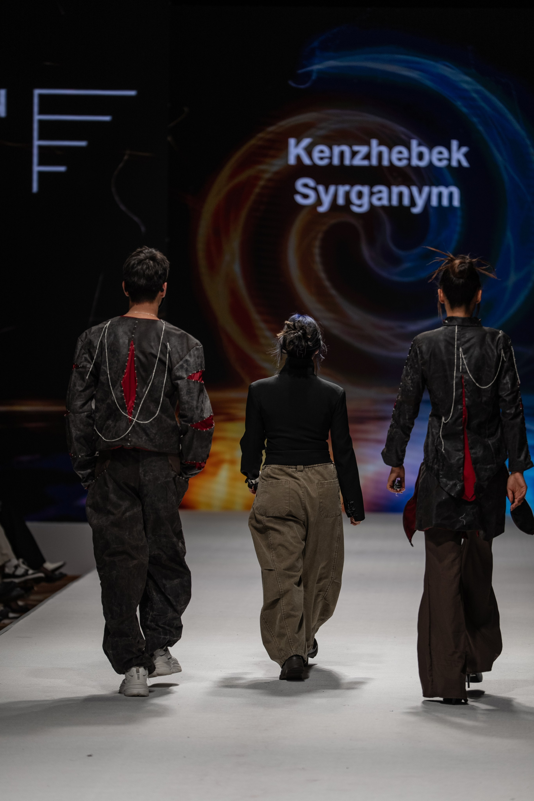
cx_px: 267
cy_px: 400
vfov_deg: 11.6
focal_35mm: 177
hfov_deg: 7.7
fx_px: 3945
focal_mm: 177.3
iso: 200
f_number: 2.8
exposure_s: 1/400
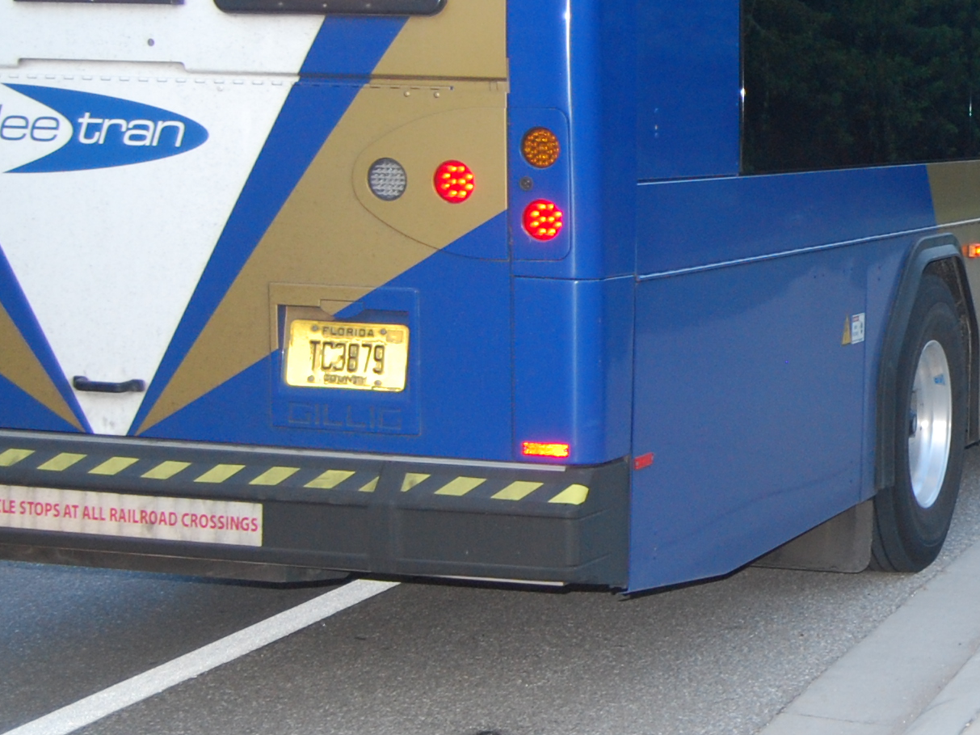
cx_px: 1104
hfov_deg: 22.2
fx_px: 2349
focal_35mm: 83
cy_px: 202
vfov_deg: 17.7
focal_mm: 18
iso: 400
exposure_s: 1/60
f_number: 3.5
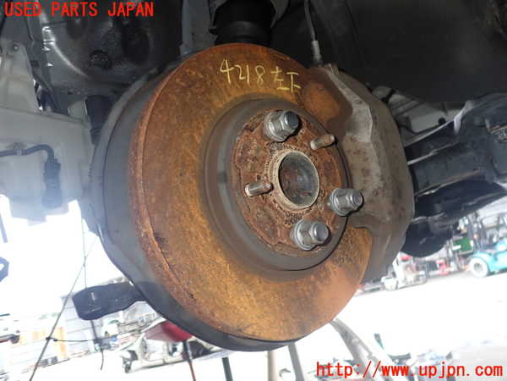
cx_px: 254
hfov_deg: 60.0
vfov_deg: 46.8
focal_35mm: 30
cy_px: 190
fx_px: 439
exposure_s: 1/30
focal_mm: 5.4
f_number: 6.3
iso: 200
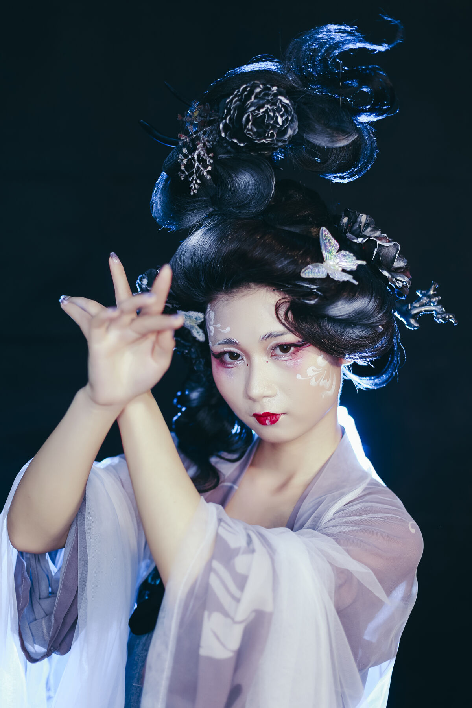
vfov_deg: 40.3
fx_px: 964
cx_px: 236
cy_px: 354
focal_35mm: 49
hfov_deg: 27.5
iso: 320
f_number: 2
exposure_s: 1/100
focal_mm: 50
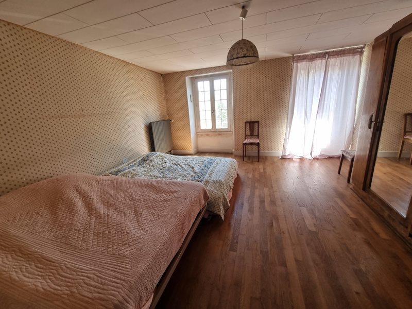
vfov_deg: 89.9
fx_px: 155
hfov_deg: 106.2
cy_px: 154
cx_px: 206
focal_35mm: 13
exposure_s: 1/100
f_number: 2.2
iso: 100
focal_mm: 2.2
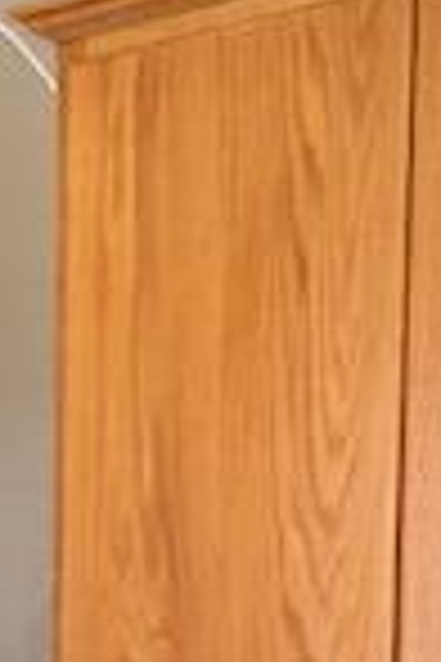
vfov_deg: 14.8
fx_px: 2333
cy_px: 1049
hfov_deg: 9.2
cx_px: -756
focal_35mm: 127
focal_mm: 4
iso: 40
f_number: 1.8
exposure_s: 1/20
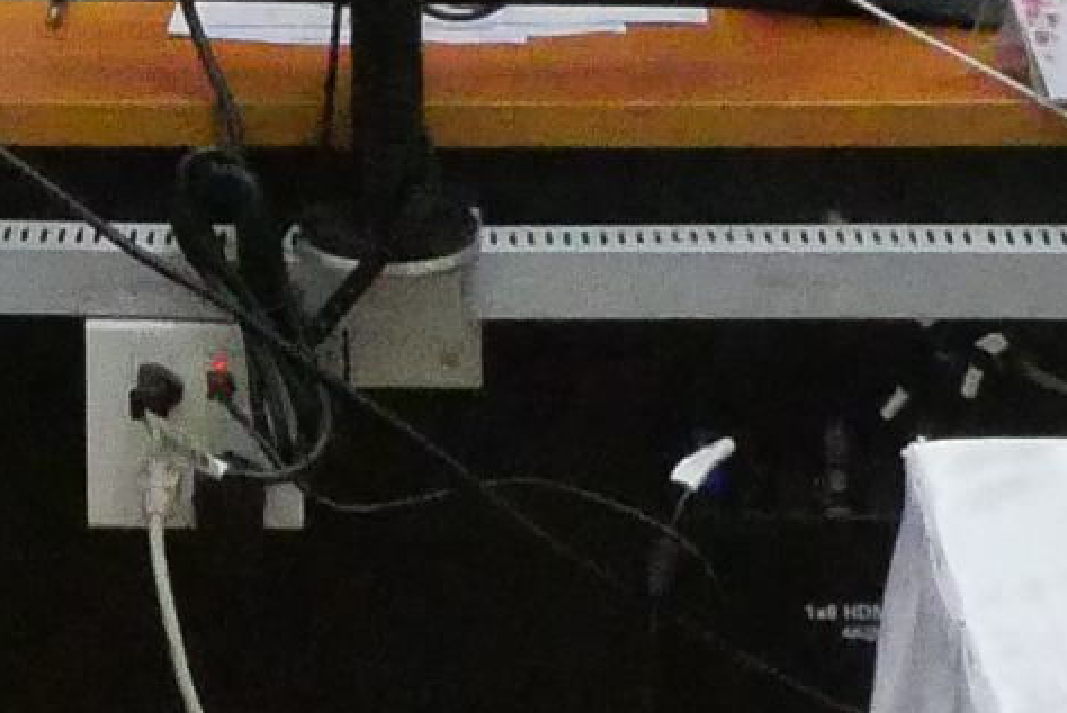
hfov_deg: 10.7
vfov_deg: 6.7
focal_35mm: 188
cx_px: -223
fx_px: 5577
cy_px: -1383
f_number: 5.6
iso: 6400
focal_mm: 12
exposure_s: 1/320
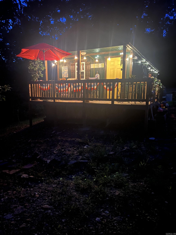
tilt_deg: -8.2
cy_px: 118
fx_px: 176
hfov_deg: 53.1
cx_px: 88
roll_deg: -0.2
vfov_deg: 67.3
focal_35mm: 26
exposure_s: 1/5
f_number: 1.5
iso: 1000
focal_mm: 5.7
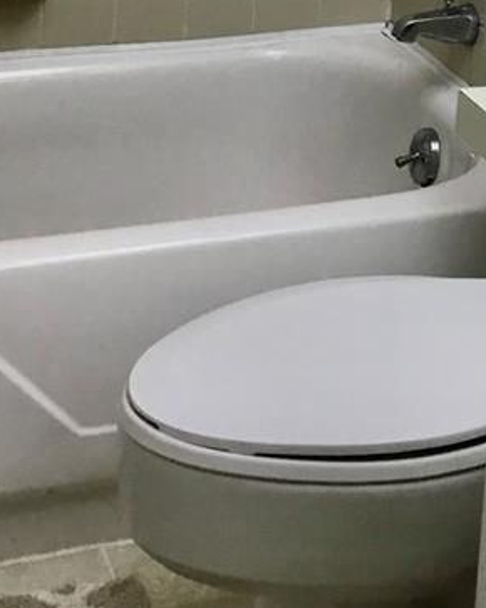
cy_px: -266
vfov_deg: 17.5
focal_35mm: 100
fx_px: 1799
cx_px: 504
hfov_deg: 15.1
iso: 50
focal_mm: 3.3
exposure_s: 1/30
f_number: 2.4
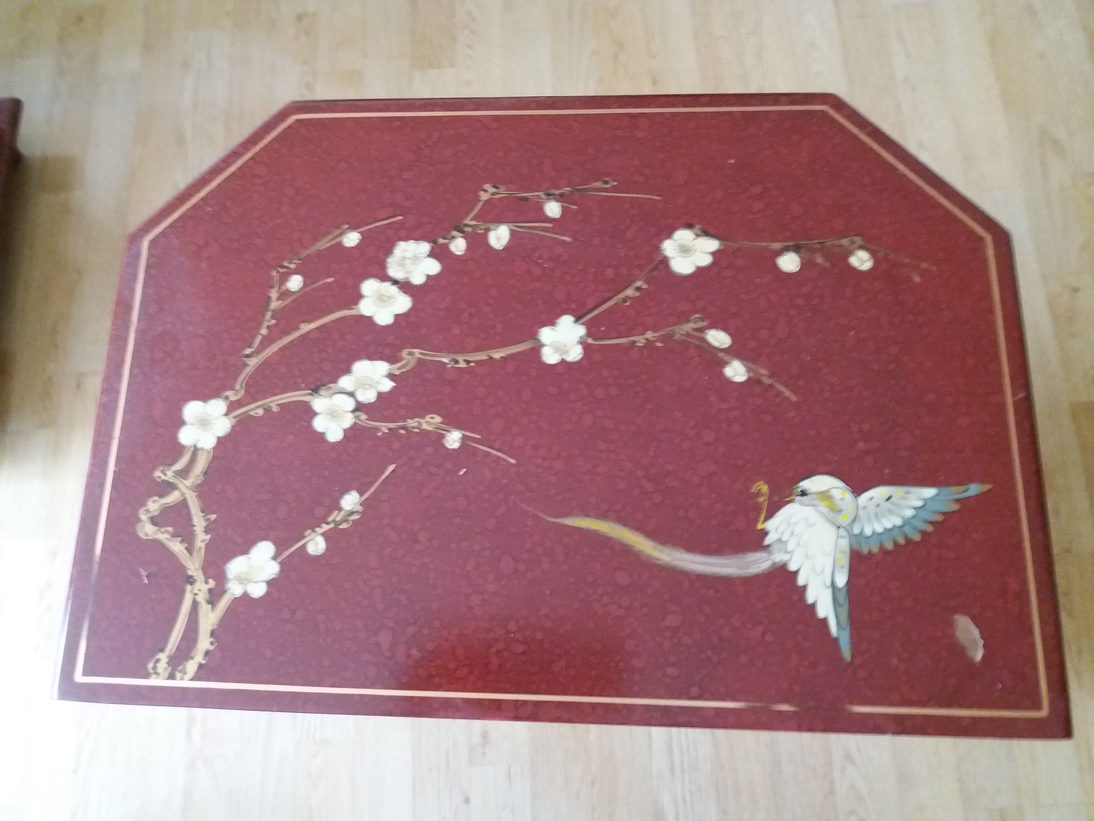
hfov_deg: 63.4
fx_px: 885
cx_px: 547
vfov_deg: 49.7
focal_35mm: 28
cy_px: 410
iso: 500
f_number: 1.9
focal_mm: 3.7
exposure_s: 1/17
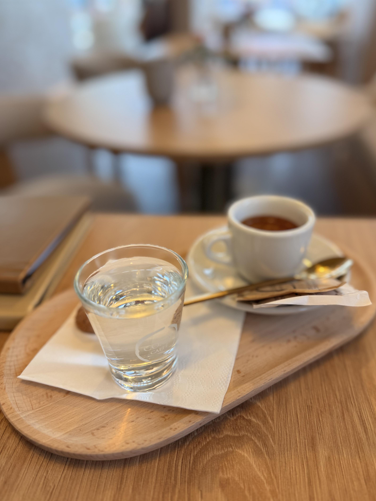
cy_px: 258
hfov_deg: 53.0
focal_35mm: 26
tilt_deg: -34.1
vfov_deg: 67.3
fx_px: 377
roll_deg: +0.4
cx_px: 202
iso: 64
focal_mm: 6.76
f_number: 1.78
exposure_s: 1/100
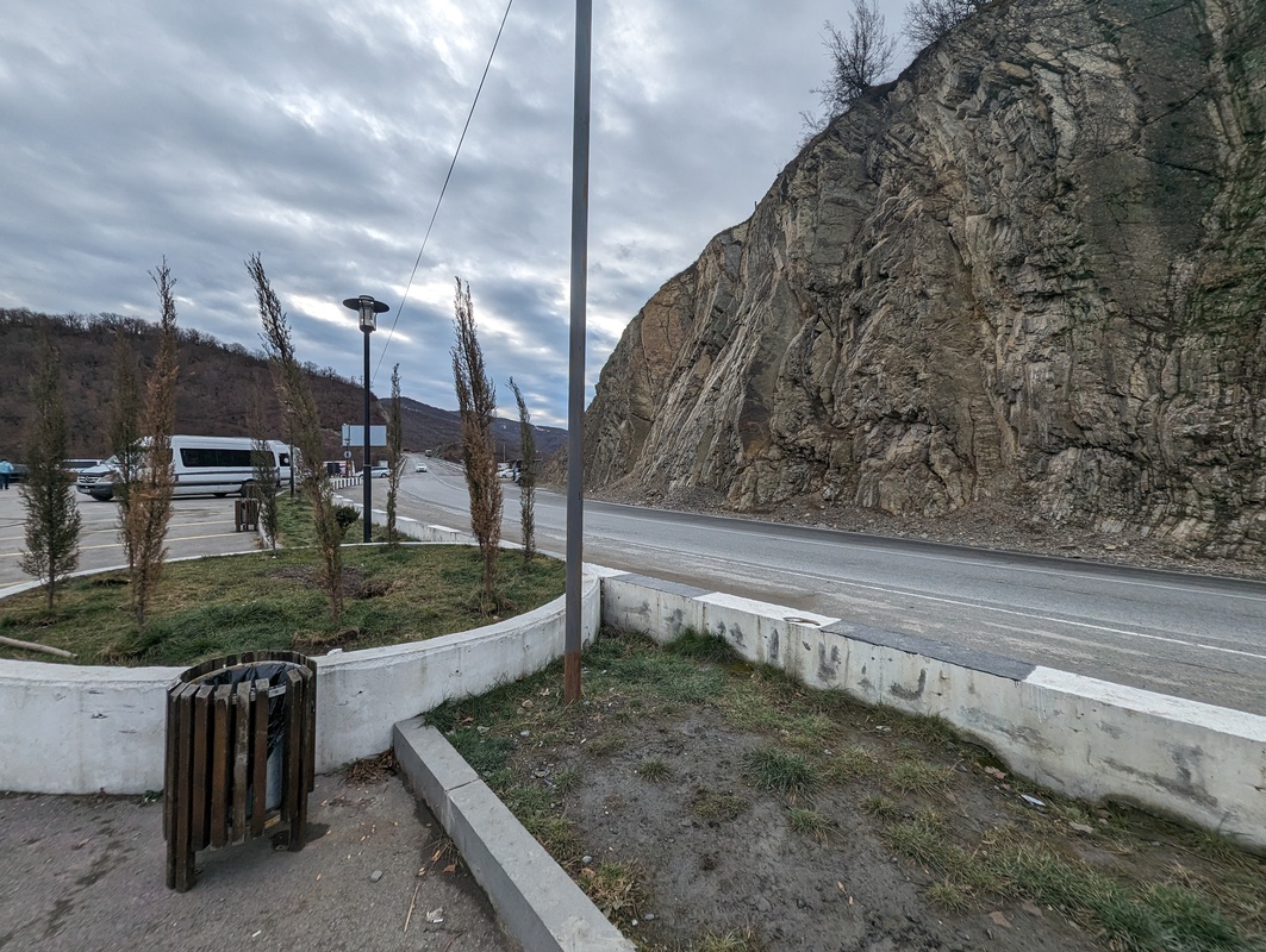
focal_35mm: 13
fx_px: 476
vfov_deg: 90.0
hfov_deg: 106.1
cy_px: 476
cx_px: 633
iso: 40
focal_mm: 1.95
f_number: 2.2
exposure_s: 1/1081
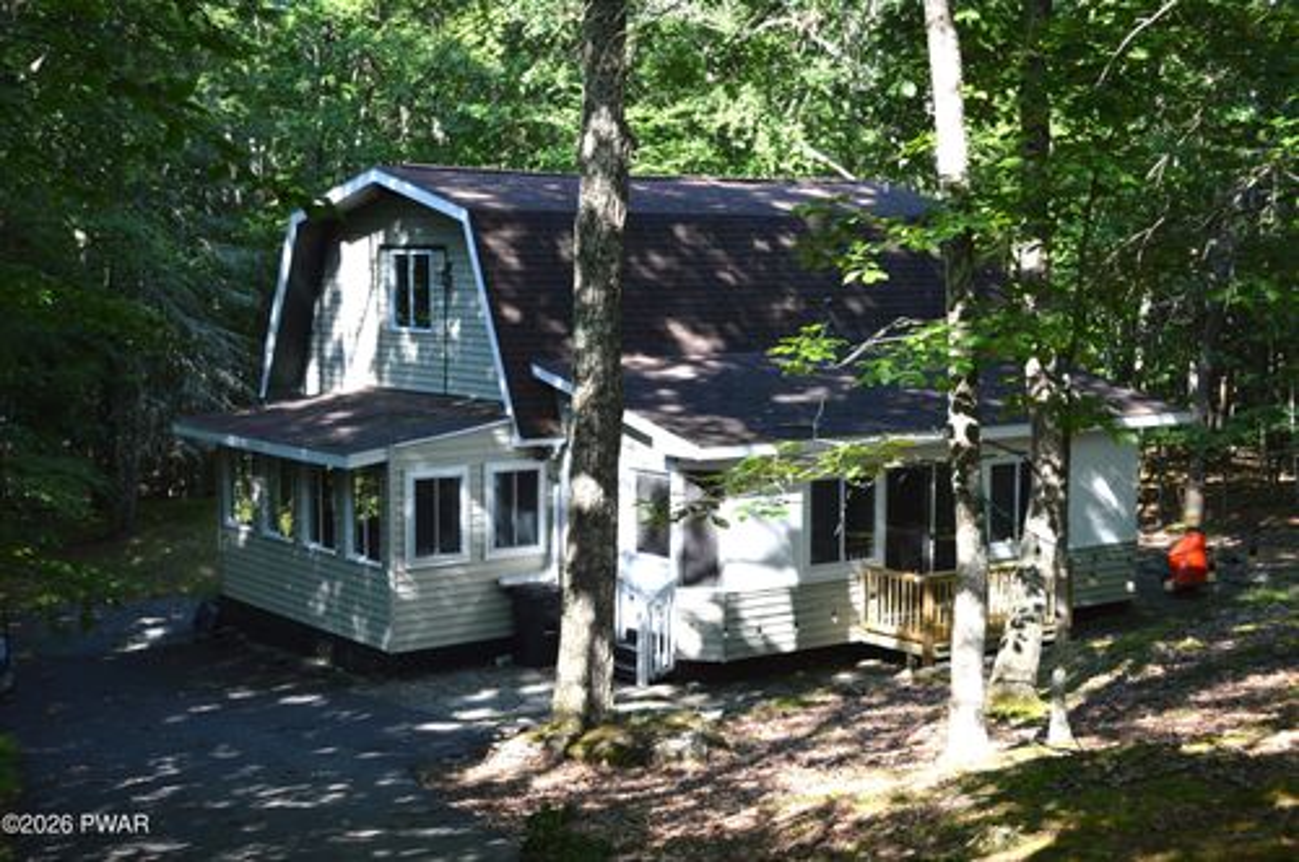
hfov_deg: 38.2
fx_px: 1874
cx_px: 650
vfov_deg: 25.9
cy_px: 431
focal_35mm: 52
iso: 160
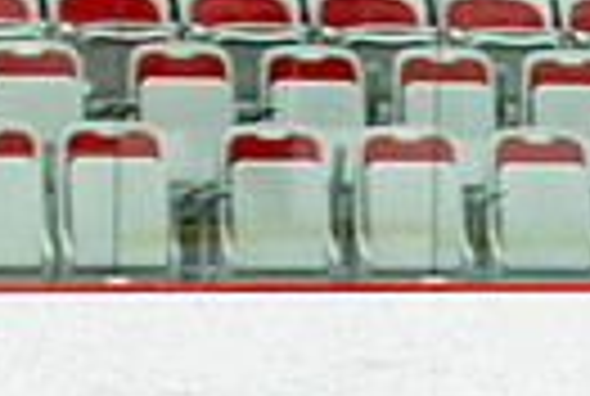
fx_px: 7310
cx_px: 951
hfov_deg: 4.6
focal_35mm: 445
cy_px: 801
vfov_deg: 3.1
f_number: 3.2
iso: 500
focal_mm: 70
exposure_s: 1/640
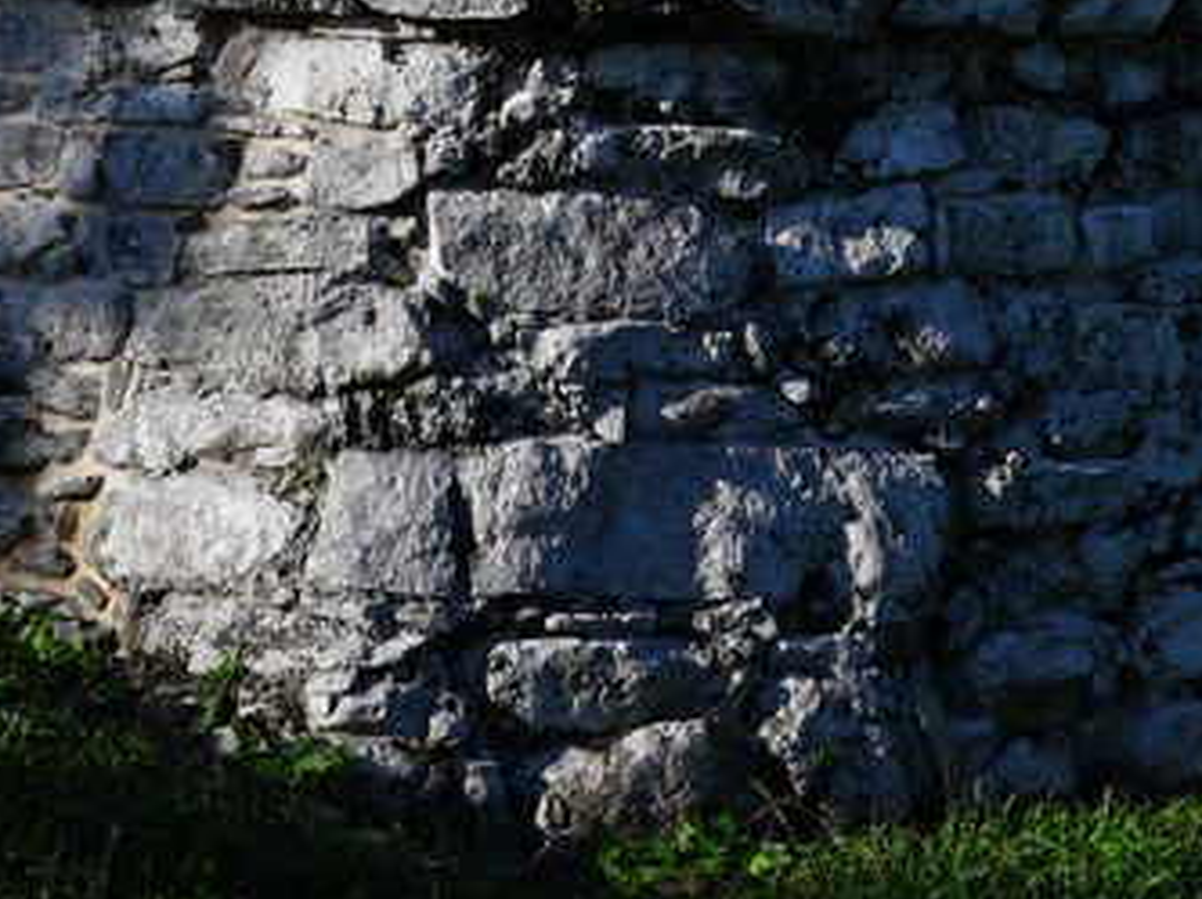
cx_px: 1354
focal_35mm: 111
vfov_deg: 11.8
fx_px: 3850
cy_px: -919
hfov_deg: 17.1
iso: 100
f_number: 10
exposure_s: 1/160
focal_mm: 24
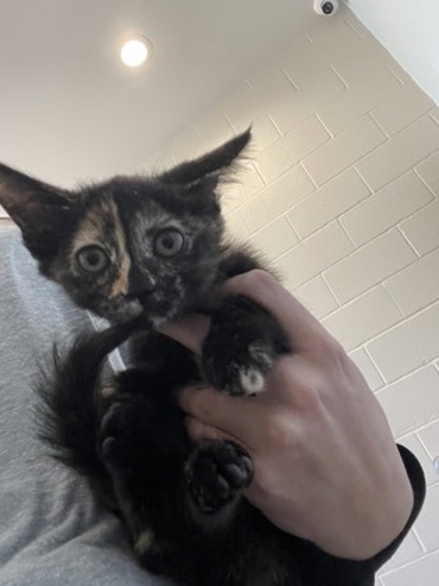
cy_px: 293
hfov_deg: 46.8
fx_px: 507
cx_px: 220
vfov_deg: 60.0
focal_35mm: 30
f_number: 2.2
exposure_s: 1/60
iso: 250
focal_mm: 2.71
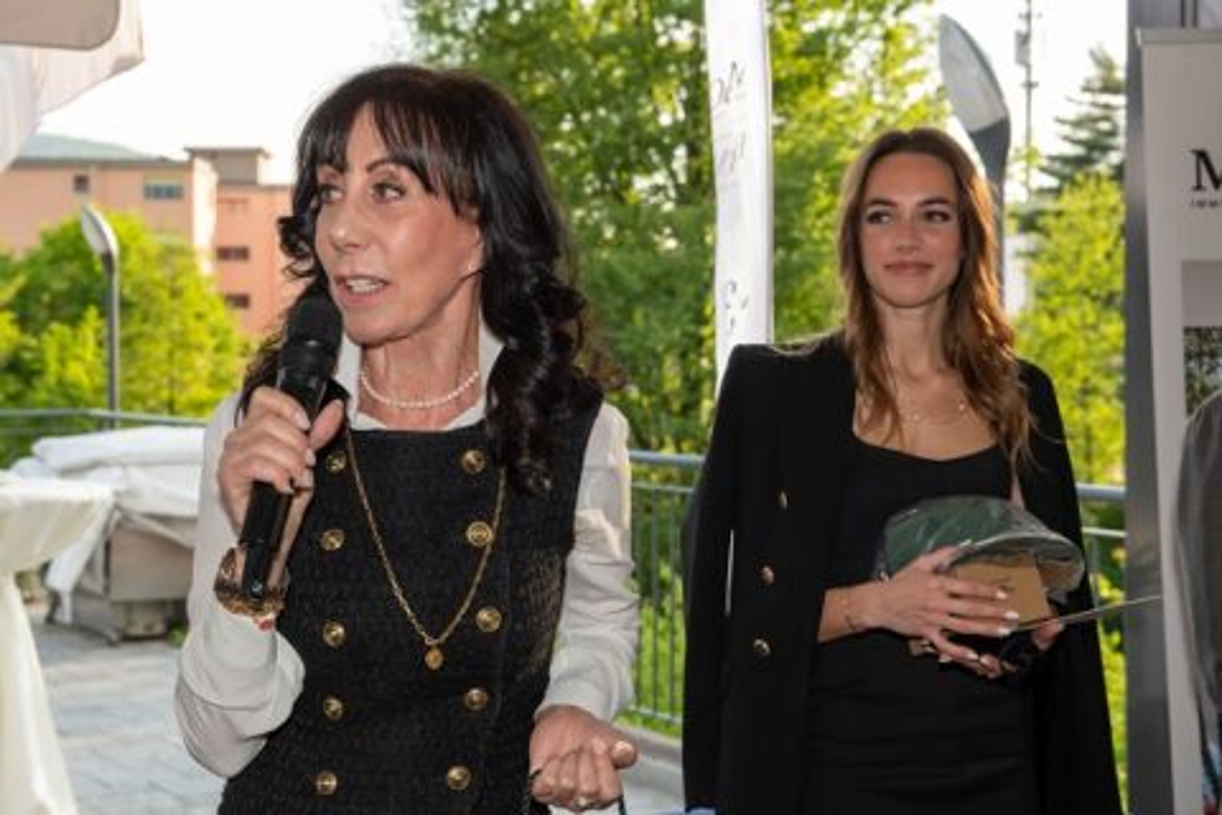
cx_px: 611
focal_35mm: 62
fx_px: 2104
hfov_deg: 32.4
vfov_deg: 21.9
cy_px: 408
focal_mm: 62
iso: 400
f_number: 9
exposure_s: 1/160
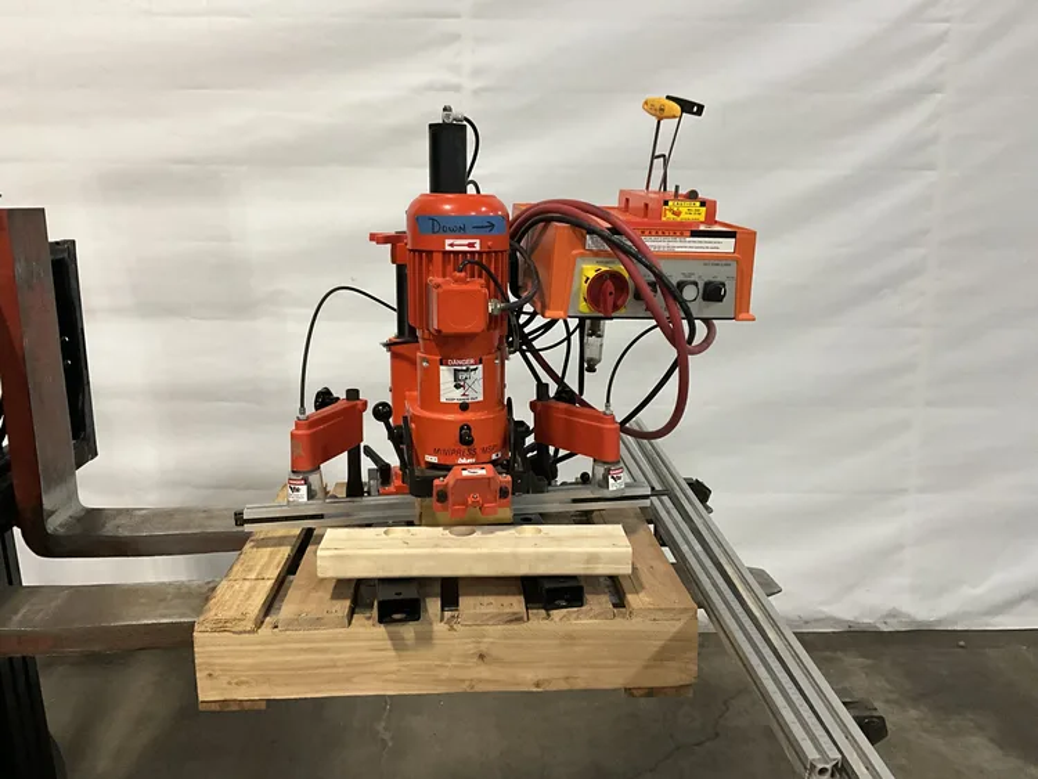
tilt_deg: -11.4
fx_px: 870
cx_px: 519
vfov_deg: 48.3
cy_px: 390
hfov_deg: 61.6
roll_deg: -1.1
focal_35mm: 29
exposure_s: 1/60
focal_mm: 3
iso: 250
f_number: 1.8
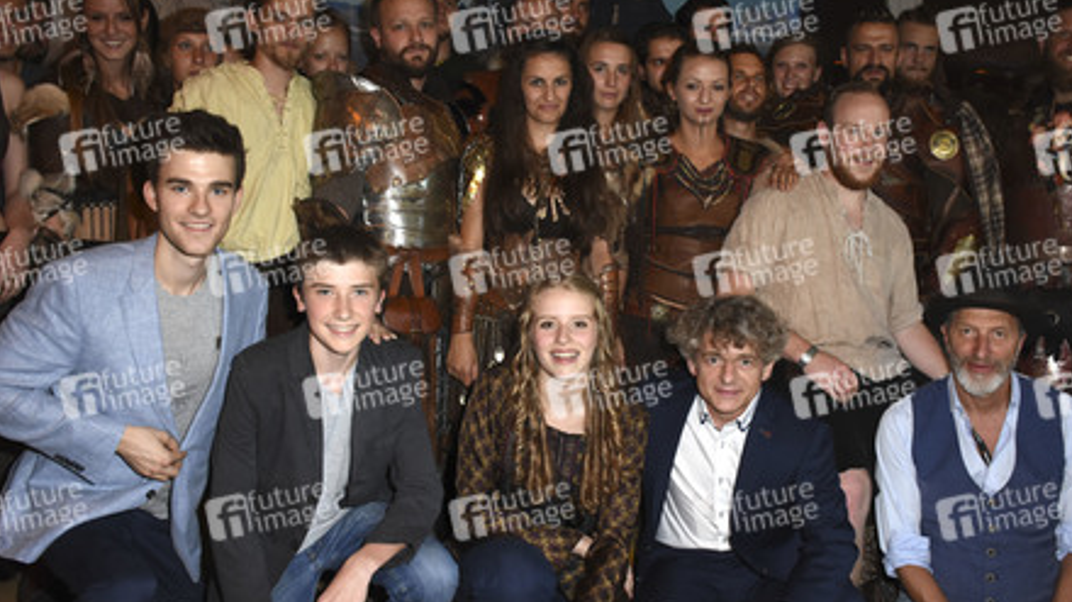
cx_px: 545
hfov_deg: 66.1
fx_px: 824
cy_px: 329
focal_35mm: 29
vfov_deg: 40.1
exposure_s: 1/125
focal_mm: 18
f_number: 5.6
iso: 800
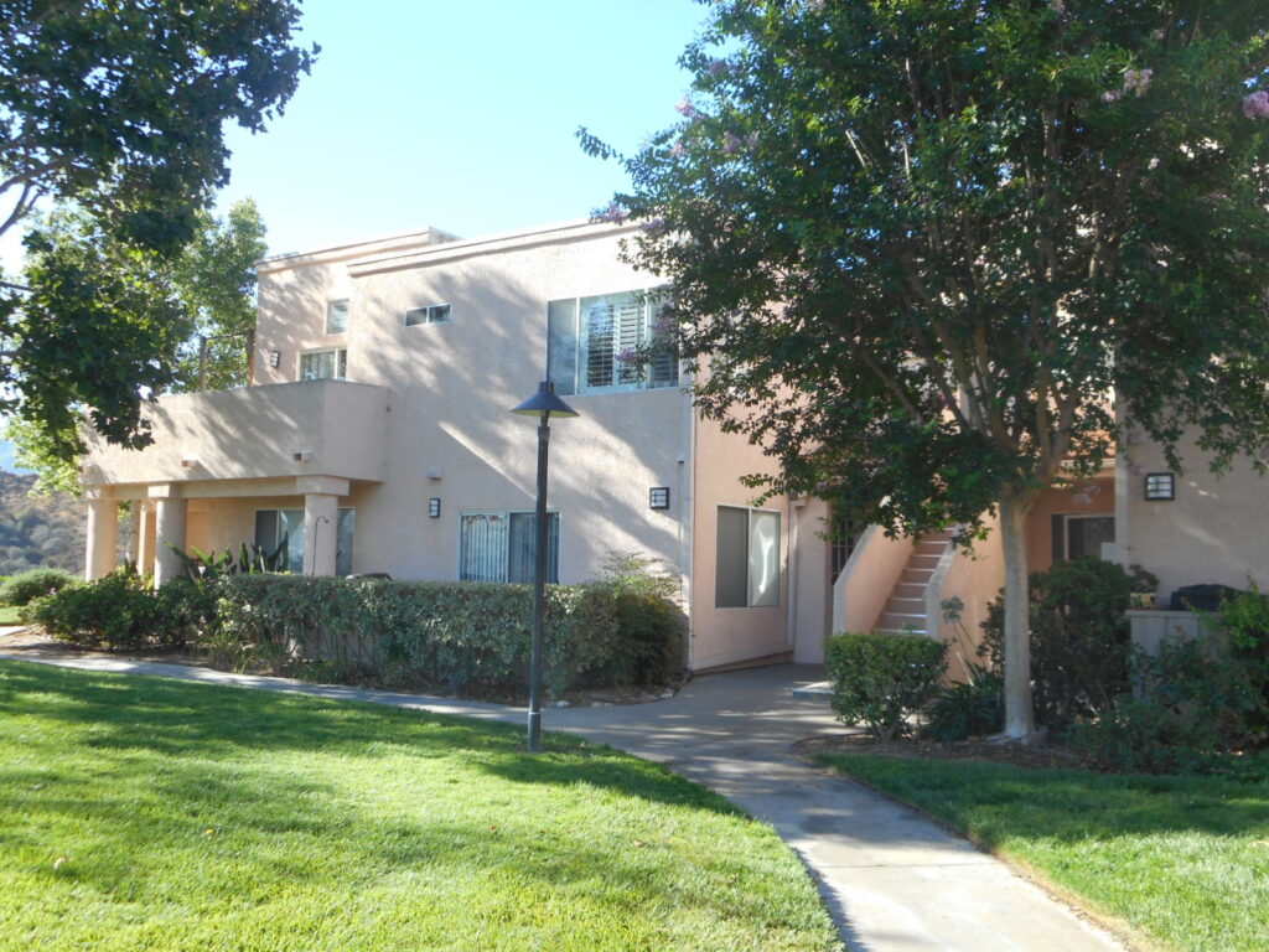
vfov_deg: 41.8
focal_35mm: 34
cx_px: 634
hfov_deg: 54.0
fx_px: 1246
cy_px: 476
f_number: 4.2
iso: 80
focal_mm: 6
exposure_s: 1/125
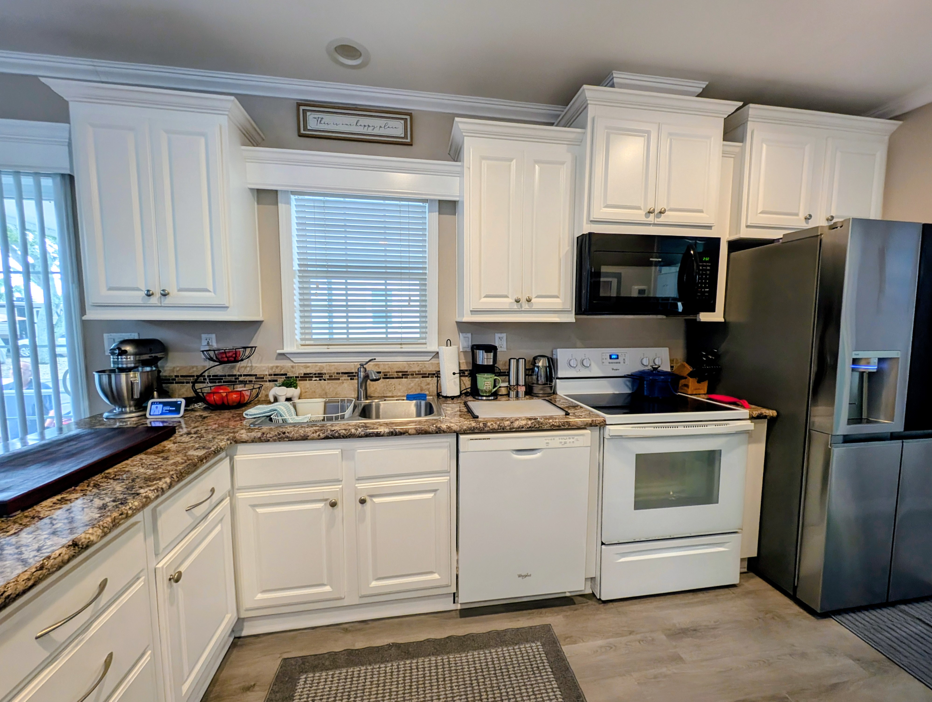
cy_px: 351
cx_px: 466
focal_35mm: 12
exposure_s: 1/40
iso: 129
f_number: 1.95
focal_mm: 2.23
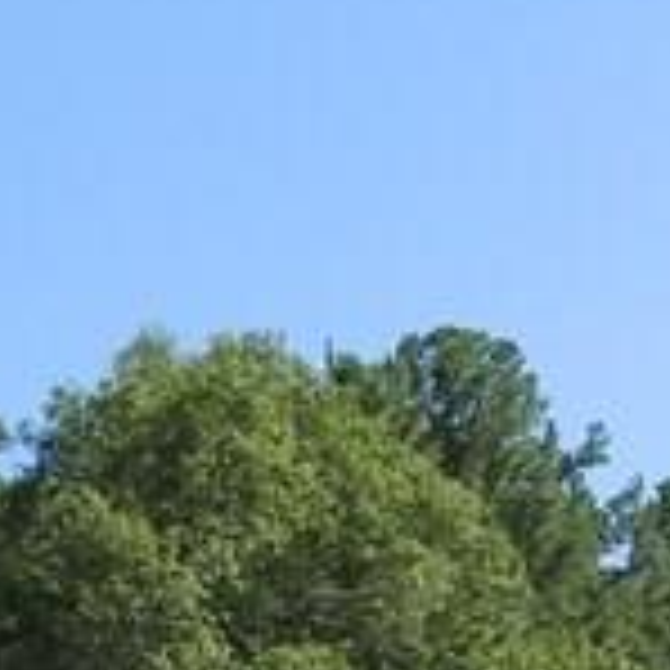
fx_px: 2934
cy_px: 940
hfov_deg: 12.7
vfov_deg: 12.5
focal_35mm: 134
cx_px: -157
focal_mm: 4
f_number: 4.5
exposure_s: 1/320
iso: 80
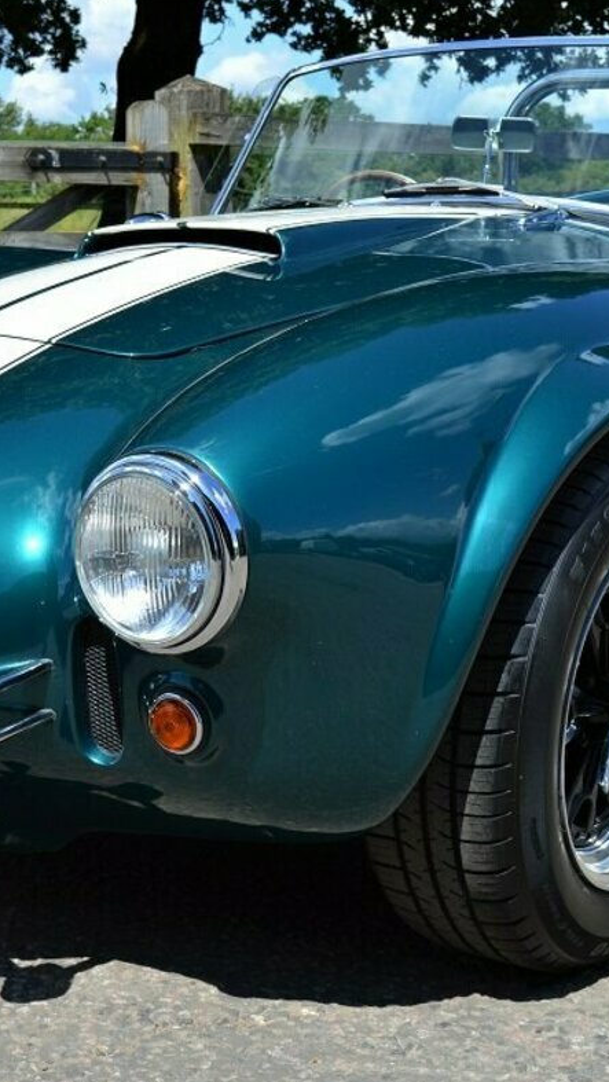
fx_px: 1922
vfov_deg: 31.4
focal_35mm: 67
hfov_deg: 17.9
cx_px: 131
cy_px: 540
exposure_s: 1/250
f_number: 8
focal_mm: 28
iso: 100
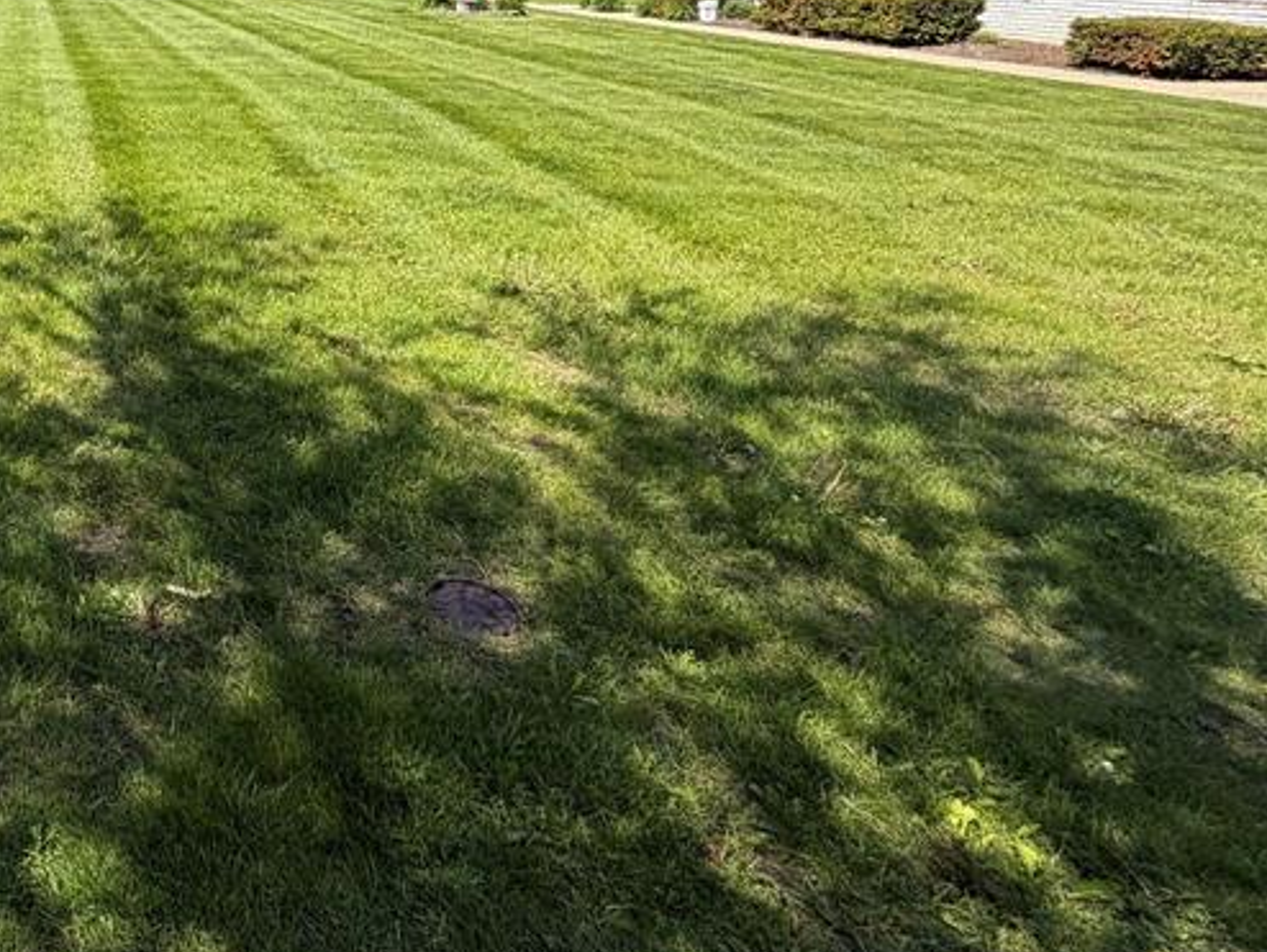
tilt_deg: -12.8
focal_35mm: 29
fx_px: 1062
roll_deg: -1.1
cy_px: 169
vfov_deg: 45.4
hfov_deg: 51.2
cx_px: 38
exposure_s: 1/760
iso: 40
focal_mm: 2.22
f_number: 2.2
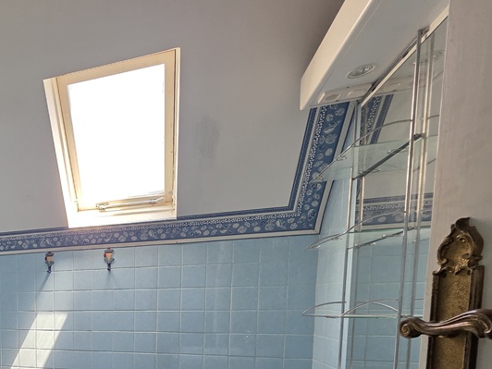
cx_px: 26
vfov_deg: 48.7
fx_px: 355
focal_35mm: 25
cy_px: 337
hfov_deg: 56.8
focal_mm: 2.2
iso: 160
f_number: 1.9
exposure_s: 1/120
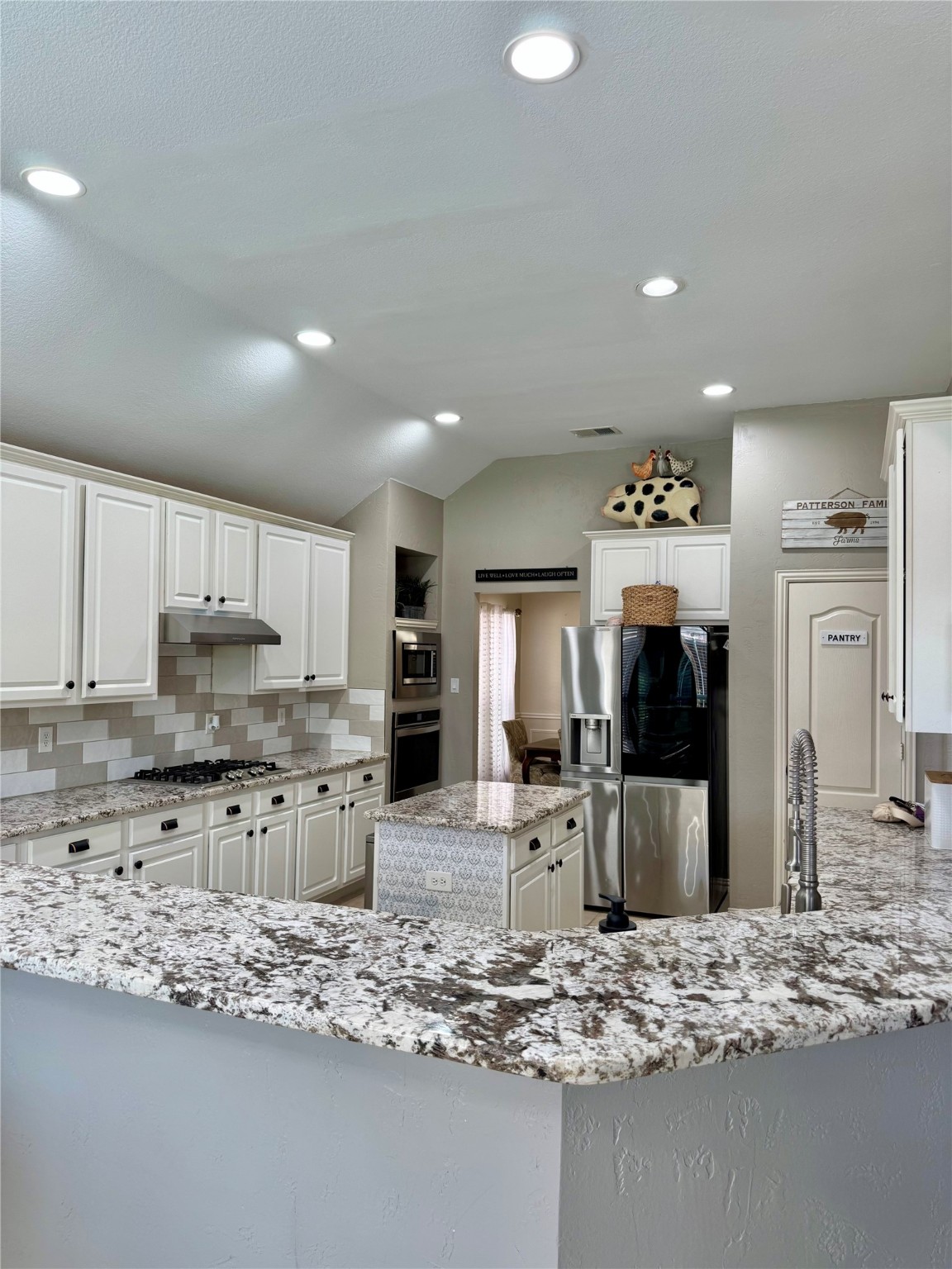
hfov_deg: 56.8
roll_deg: -0.8
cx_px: 476
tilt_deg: +1.9
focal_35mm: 24
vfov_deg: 71.6
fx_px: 880
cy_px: 634
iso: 100
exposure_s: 1/120
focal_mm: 6.76
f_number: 1.78
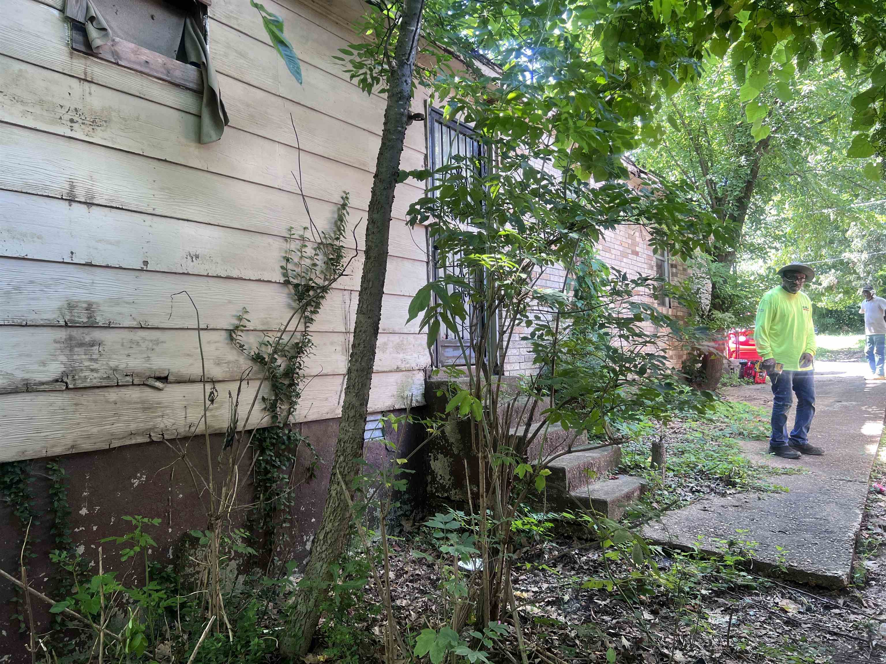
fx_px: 665
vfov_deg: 53.1
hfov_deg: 67.3
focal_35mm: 26
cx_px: 443
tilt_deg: +1.3
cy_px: 332
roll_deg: +0.6
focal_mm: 5.7
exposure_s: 1/121
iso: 80
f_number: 1.5
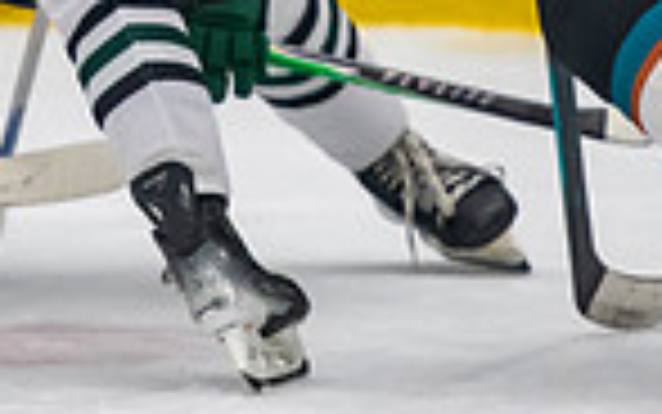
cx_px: 18
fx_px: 18067
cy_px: -362
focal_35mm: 1001
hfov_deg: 2.1
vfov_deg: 1.3
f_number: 3.2
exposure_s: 1/640
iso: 2000
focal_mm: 185
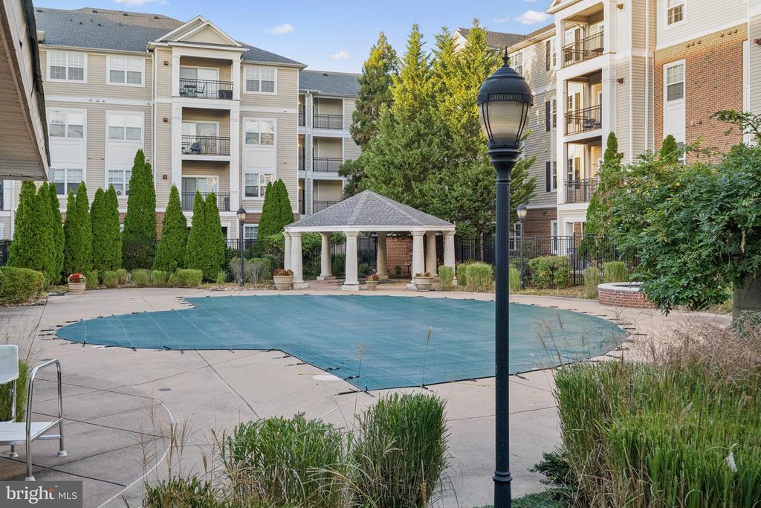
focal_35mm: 35
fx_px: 740
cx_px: 380
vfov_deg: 37.9
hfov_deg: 54.4
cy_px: 254
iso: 3200
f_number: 8
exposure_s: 1/320
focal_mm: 35
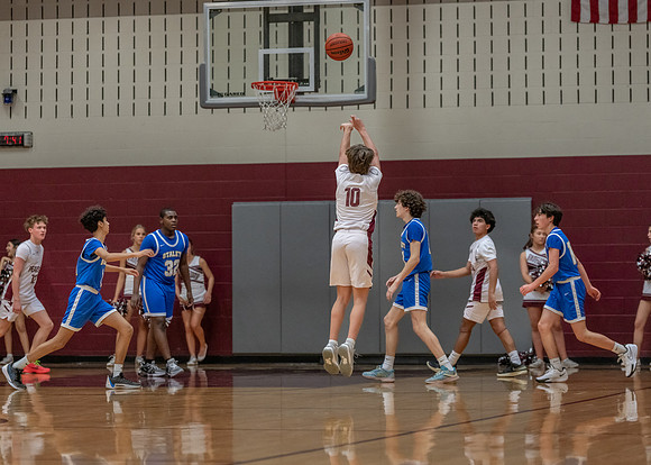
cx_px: 326
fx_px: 2538
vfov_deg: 10.5
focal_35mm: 137
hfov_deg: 14.6
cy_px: 232
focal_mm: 126
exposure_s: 1/1000
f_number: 2.8
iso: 2500
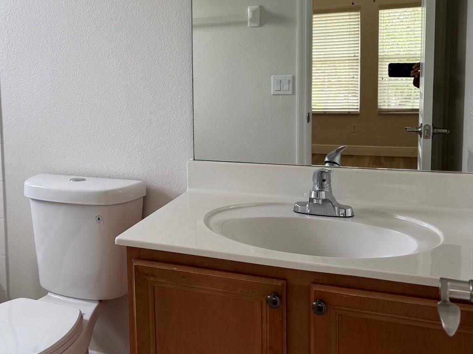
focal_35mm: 38
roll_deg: +1.2
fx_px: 519
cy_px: 114
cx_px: 141
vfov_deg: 37.3
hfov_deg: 47.8
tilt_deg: -5.4
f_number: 1.78
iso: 64
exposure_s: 1/148
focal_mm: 6.76
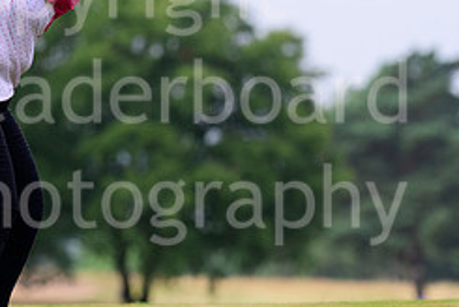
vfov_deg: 2.3
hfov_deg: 3.5
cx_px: 169
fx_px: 7544
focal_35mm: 591
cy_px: 110
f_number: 5.6
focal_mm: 250
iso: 500
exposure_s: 1/1250
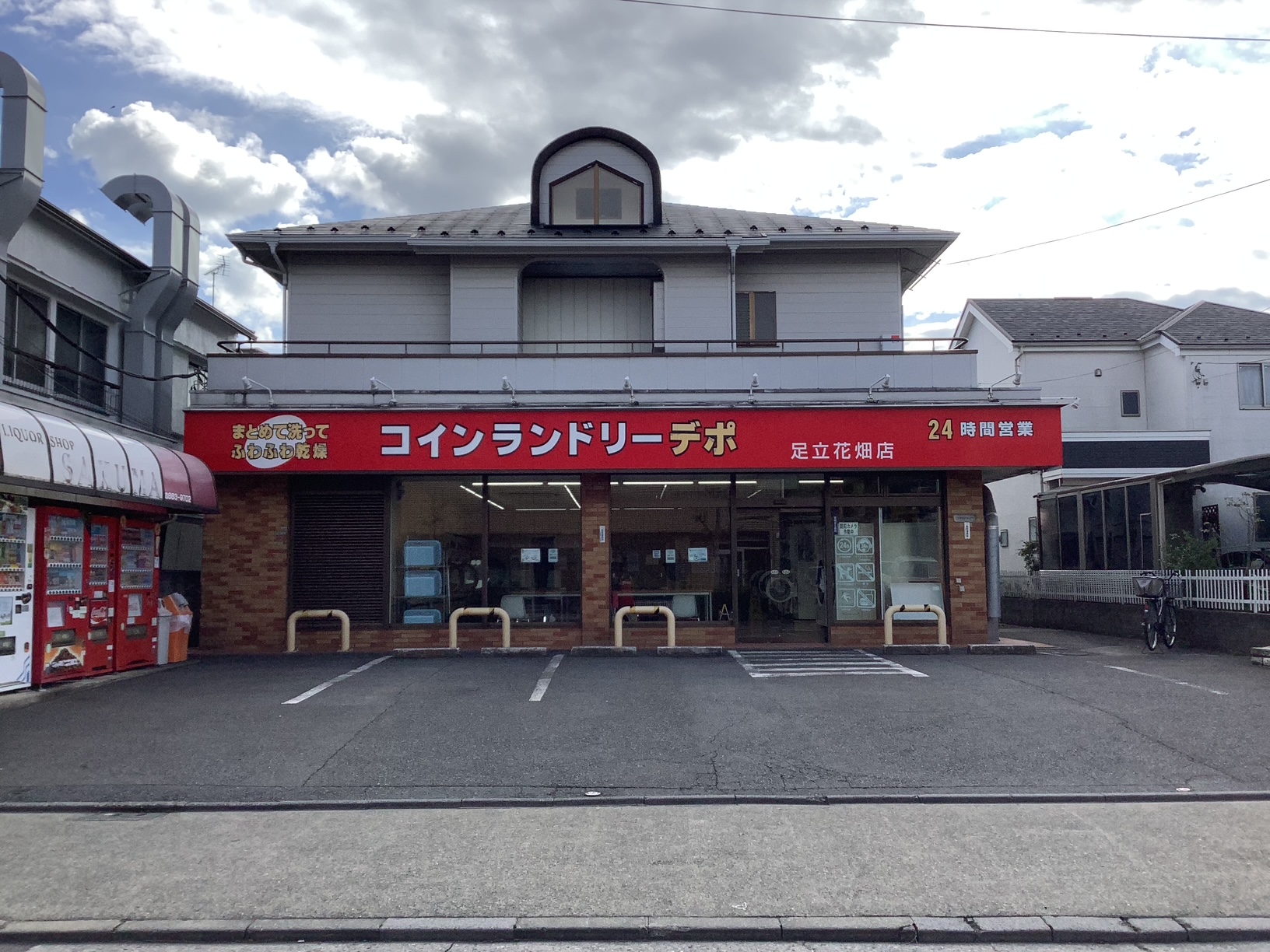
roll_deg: -0.1
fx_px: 1137
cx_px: 635
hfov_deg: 58.4
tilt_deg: +4.5
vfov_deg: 45.4
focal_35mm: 31
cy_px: 476
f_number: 2.4
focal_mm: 3.3
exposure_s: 1/1698
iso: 25
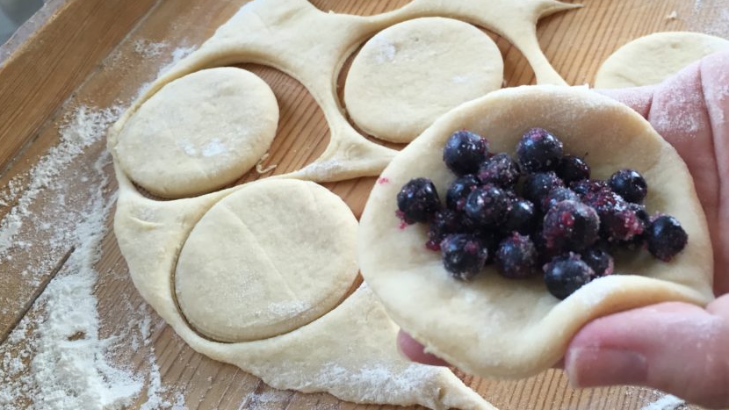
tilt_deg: -47.8
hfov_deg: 51.2
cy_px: 128
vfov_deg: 30.2
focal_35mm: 39
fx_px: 754
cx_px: 444
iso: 32
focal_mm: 4.15
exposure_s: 1/33
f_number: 2.2
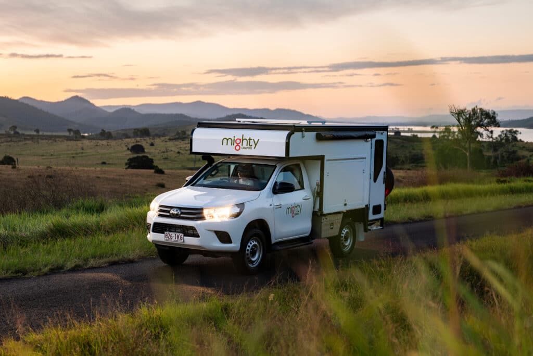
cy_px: 178
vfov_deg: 22.3
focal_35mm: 61
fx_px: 903
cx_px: 266
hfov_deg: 32.9
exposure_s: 1/80
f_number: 2.8
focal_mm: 61
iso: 640
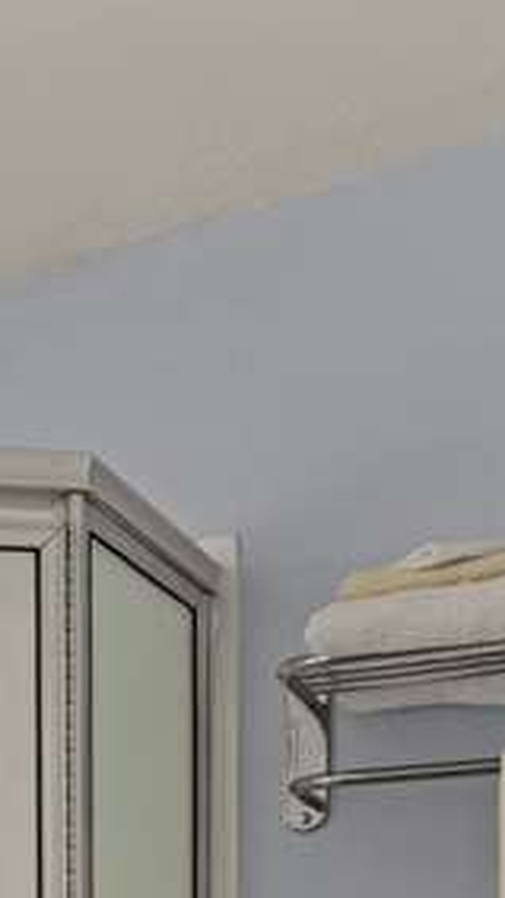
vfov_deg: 33.3
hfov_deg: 19.4
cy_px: 1025
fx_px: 1263
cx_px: -281
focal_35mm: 53
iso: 400
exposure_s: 1/20
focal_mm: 14
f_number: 5.6
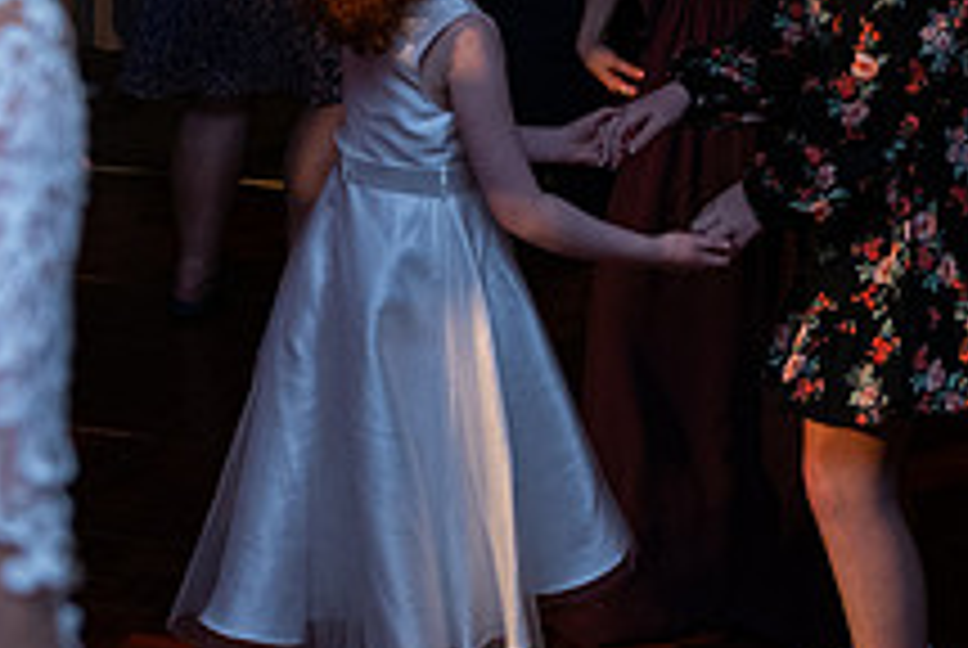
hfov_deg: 21.0
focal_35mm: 97
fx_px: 2612
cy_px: 2
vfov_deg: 13.9
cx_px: 572
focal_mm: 36
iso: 1000
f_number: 3.5
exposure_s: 1/160
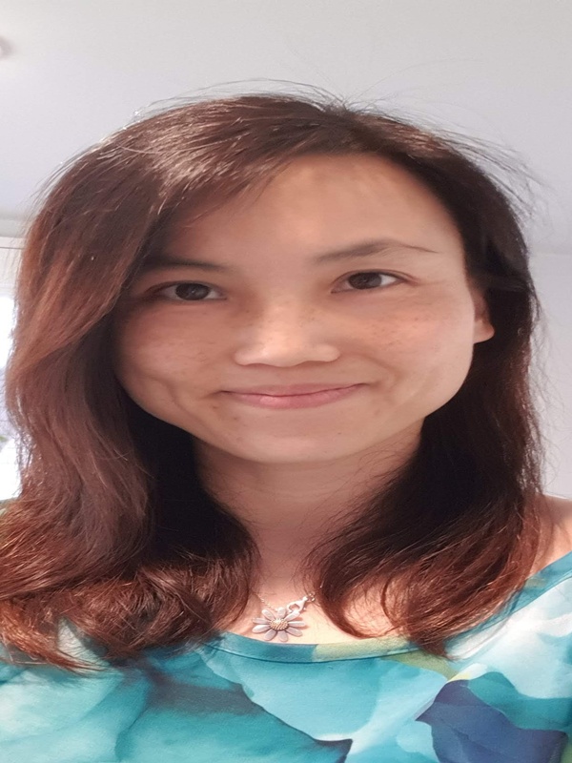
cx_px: 286
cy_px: 382
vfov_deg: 58.4
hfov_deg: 45.4
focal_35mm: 31
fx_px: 683
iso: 320
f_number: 1.7
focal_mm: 2.92
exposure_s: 1/25
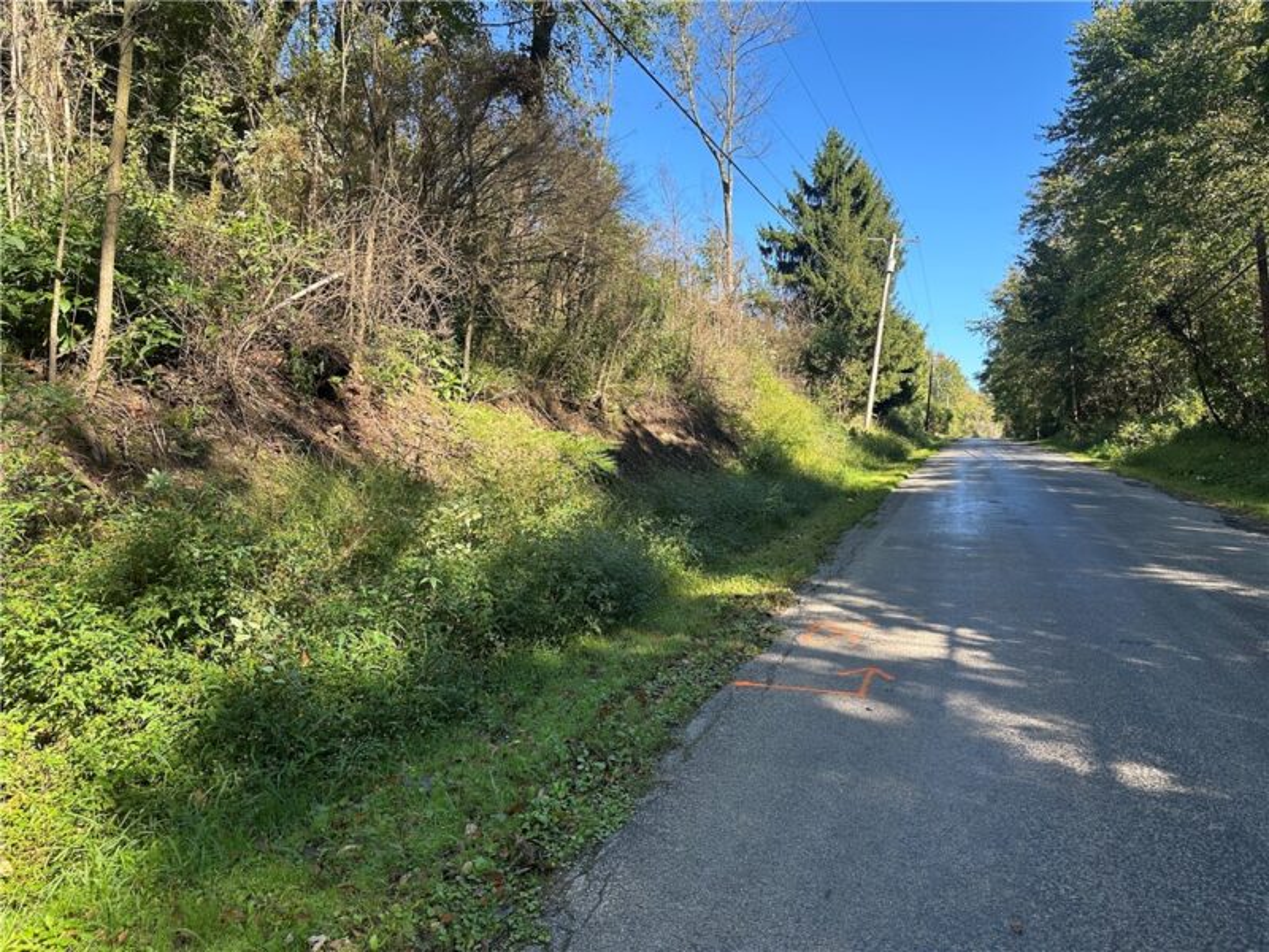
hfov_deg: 71.6
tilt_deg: +2.2
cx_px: 634
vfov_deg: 56.8
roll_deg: -0.2
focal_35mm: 24
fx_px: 880
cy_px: 476
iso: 80
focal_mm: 6.86
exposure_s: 1/694
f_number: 1.78
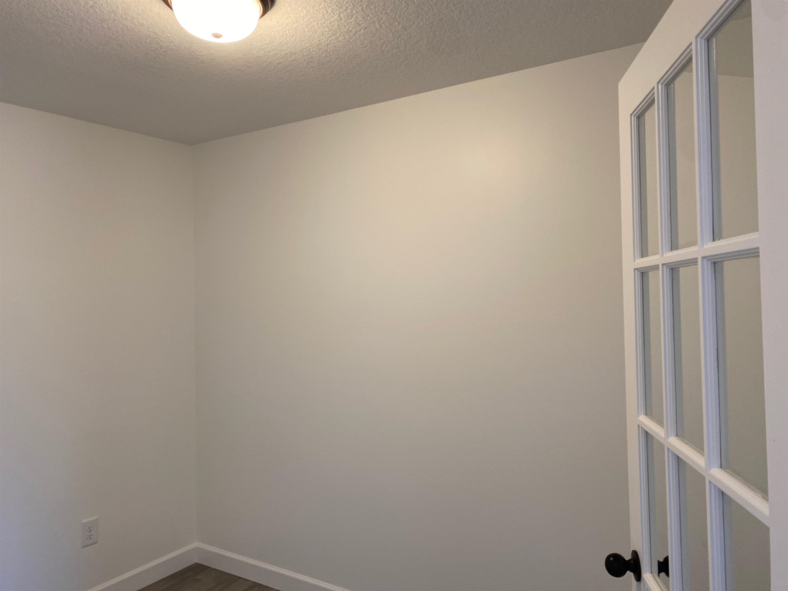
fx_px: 592
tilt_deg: -0.2
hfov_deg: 67.3
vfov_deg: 53.1
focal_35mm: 26
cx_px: 394
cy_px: 296
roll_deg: +1.1
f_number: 1.8
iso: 64
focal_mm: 4.25
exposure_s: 1/60
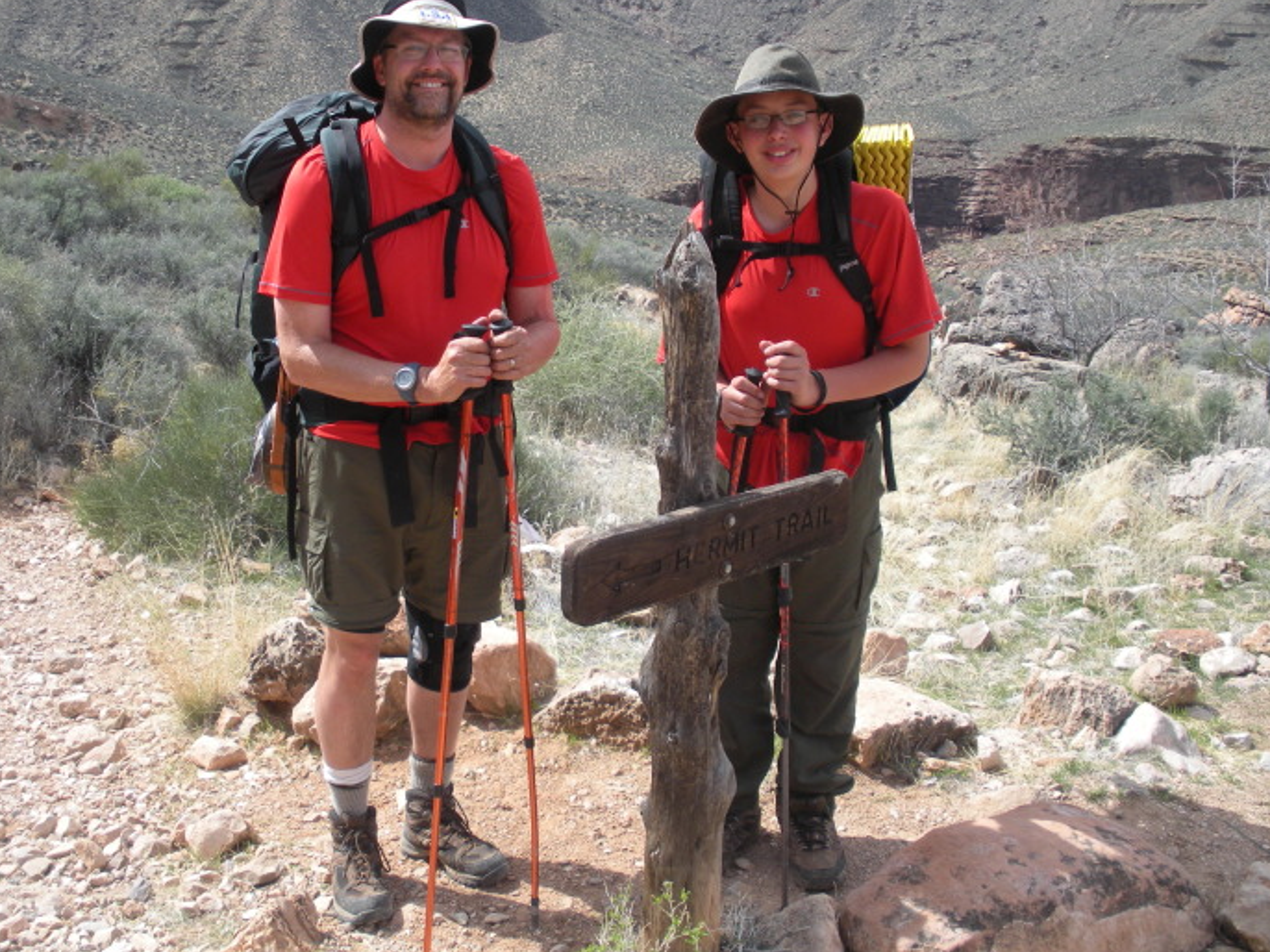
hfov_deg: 44.8
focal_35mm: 42
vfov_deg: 34.3
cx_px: 605
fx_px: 1540
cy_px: 413
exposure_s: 1/374
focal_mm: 6.3
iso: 64
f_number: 3.5
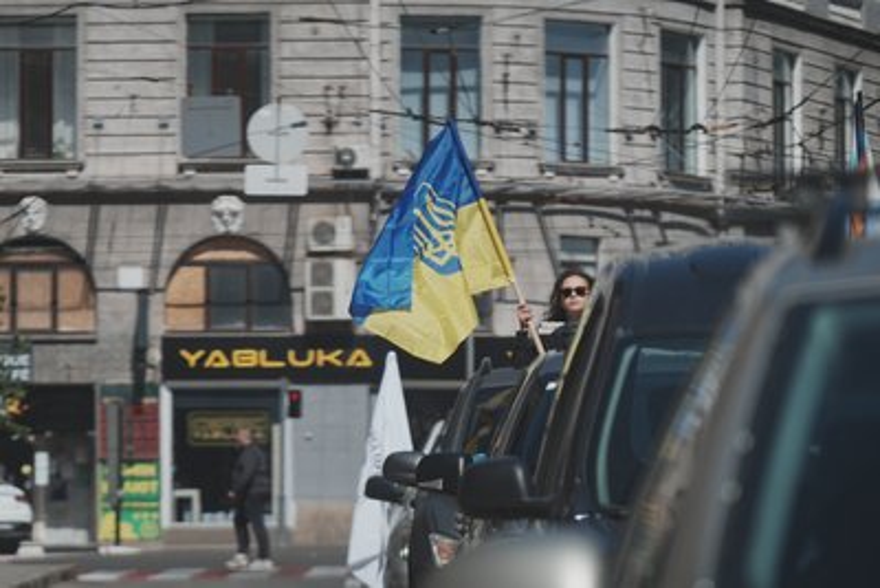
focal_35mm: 168
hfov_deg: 12.2
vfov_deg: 8.2
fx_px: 4108
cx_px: 440
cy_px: 294
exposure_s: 1/2500
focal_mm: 168
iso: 100
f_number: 5.6
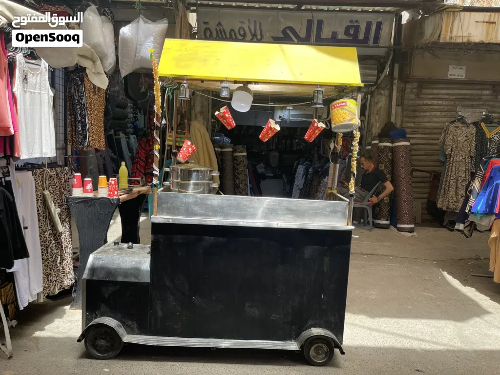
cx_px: 250
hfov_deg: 69.4
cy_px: 188
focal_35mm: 25
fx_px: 361
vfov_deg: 54.9
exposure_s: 1/501
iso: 32
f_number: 1.6
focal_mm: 5.1
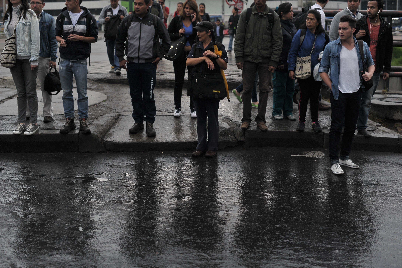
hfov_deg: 39.6
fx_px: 558
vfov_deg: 27.0
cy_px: 134
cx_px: 201
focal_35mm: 50
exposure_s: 1/800
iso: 400
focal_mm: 50
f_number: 3.2
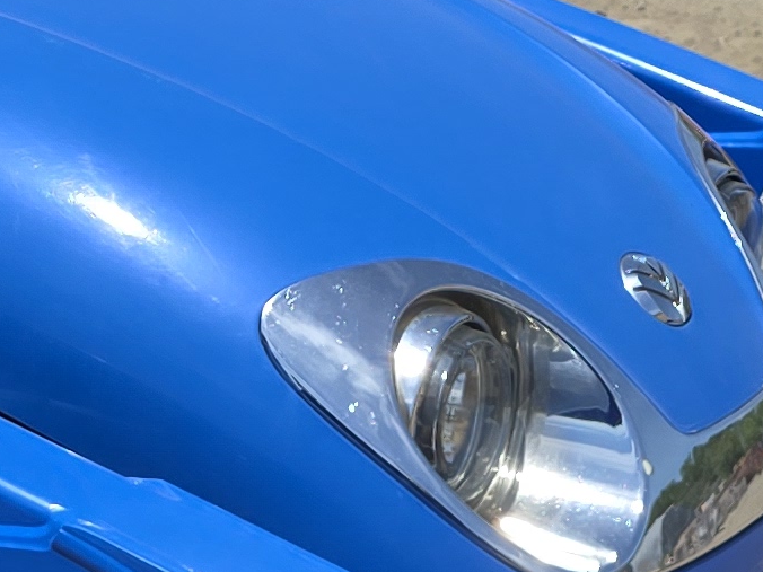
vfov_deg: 10.1
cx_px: 322
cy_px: 1152
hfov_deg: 14.5
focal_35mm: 136
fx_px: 2998
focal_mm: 6.3
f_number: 1.7
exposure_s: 1/989
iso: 12
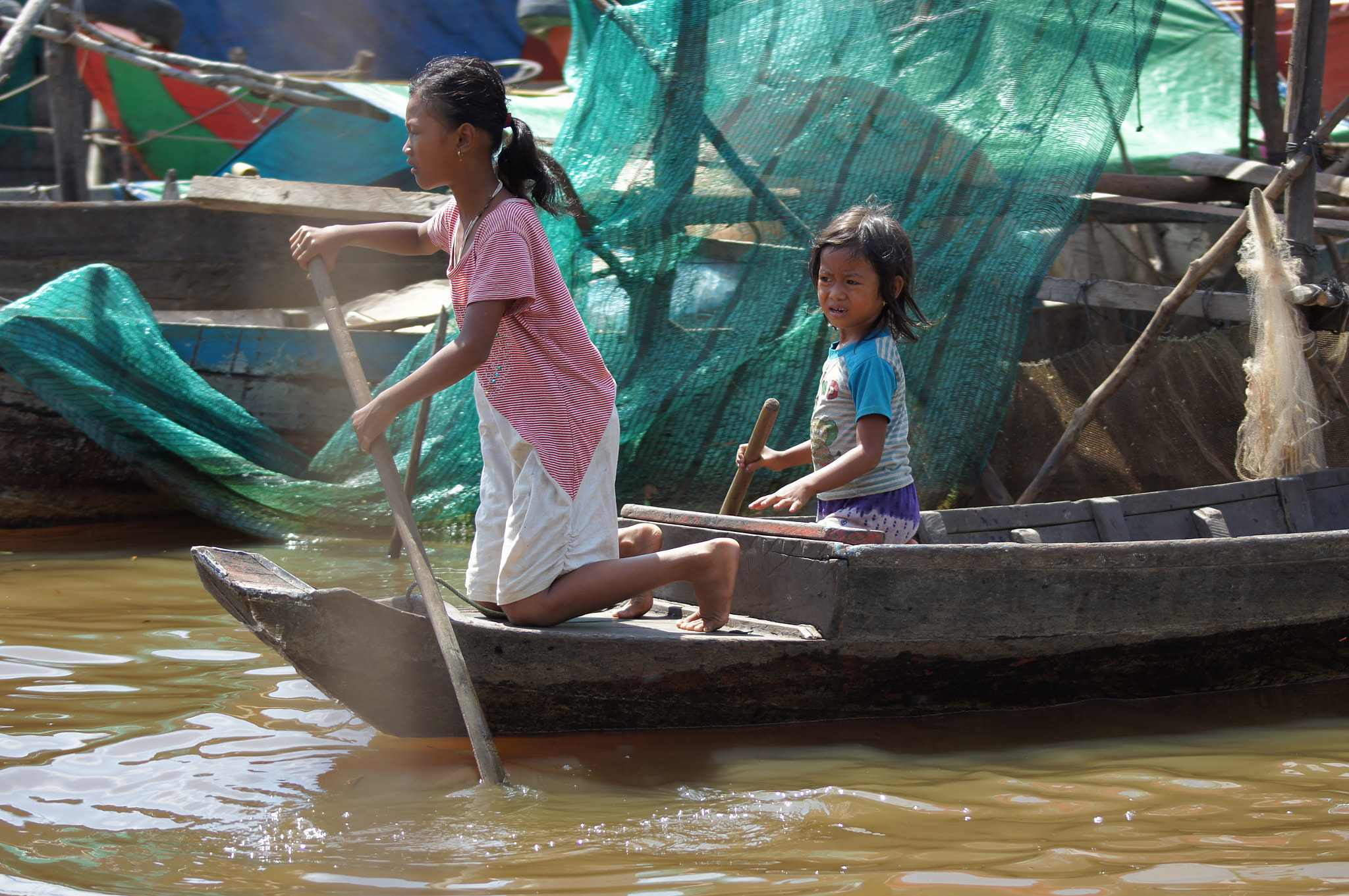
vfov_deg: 12.2
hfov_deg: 18.2
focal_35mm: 112
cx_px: 674
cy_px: 448
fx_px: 4211
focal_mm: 75
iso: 100
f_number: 5
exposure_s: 1/160
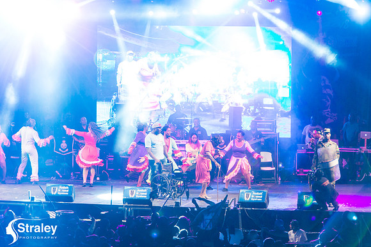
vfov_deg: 6.5
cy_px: 124
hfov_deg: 9.8
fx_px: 2163
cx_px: 186
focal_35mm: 210
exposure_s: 1/160
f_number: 5.6
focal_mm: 210
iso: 3200
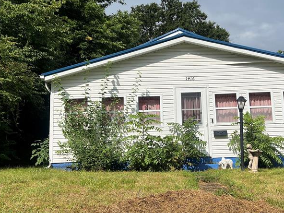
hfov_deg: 41.9
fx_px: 369
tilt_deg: +11.1
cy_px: 87
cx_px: 170
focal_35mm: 45
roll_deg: +3.8
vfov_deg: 32.1
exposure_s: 1/6993
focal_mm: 5.7
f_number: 1.5
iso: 50
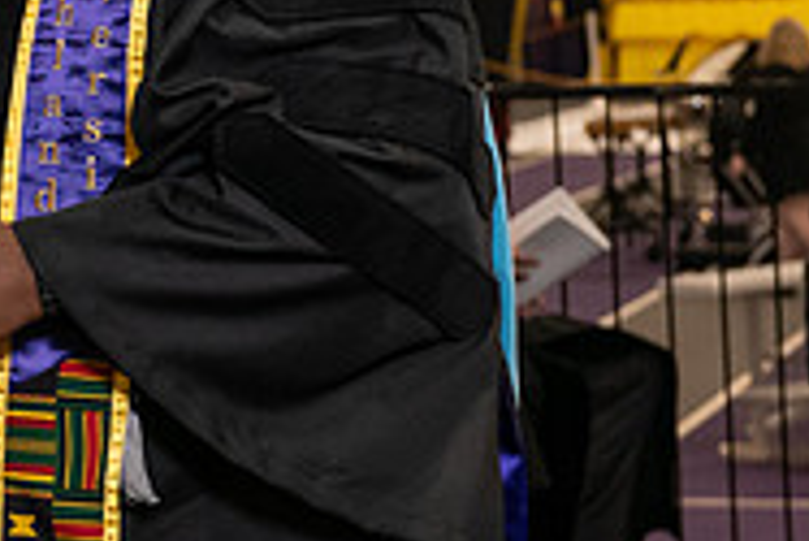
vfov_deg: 7.1
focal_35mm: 192
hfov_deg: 10.3
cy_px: -162
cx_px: -415
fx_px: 4318
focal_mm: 62
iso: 2000
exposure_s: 1/125
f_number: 5
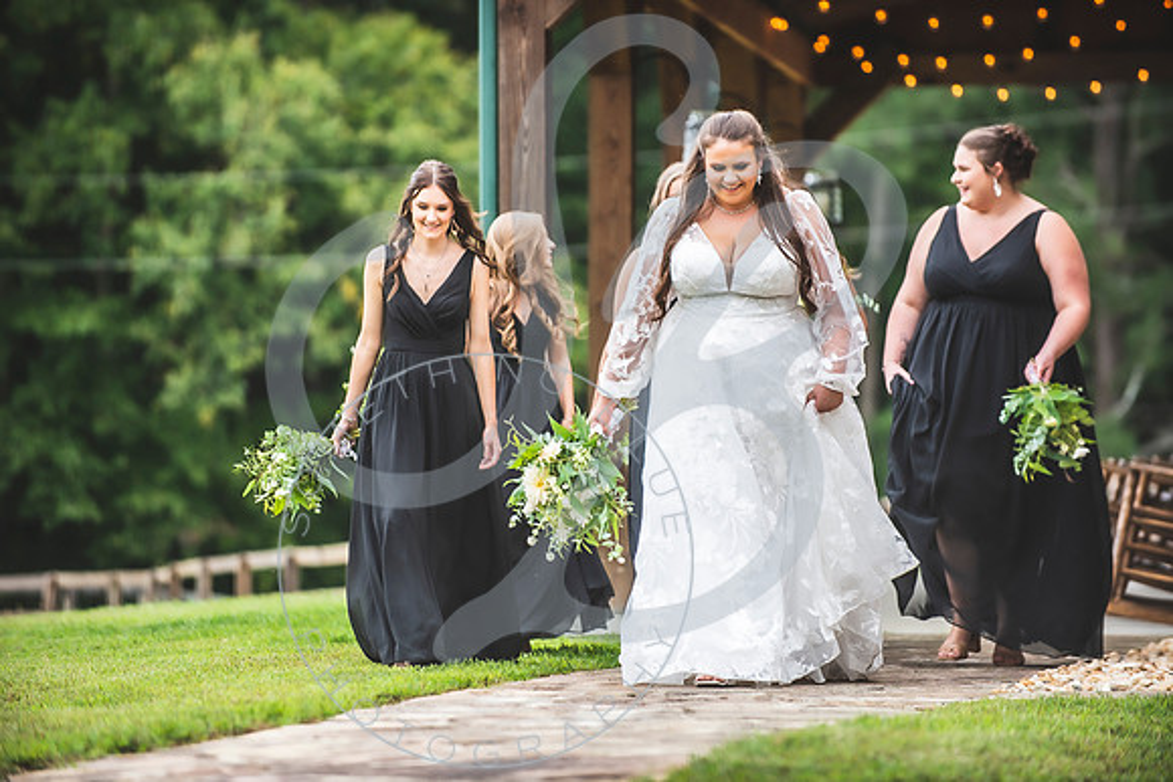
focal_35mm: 200
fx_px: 6518
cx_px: 586
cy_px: 391
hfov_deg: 10.3
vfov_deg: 6.9
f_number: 2.8
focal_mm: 200
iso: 200
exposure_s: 1/500
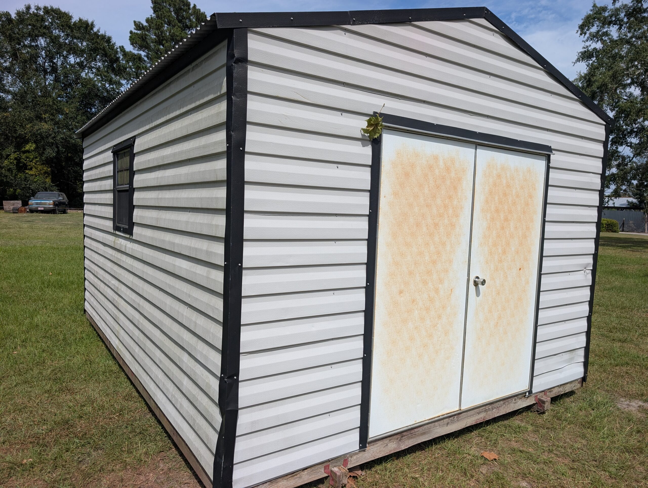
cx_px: 324
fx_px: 450
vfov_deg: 56.9
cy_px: 244
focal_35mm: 24
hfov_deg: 71.5
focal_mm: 6.9
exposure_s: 1/1912
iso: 32
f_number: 1.68
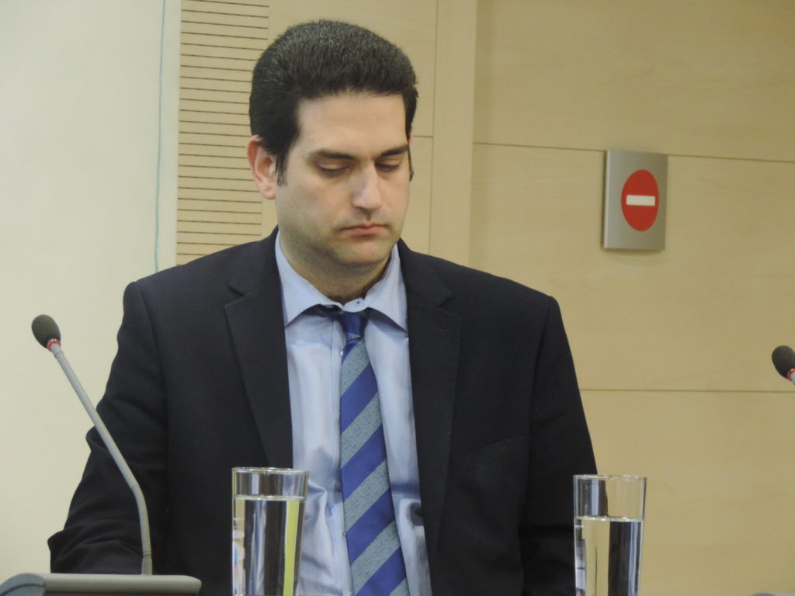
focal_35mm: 250
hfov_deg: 7.9
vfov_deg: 5.9
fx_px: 5742
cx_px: 398
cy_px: 298
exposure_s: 1/20
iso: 800
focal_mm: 44.5
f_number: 4.7
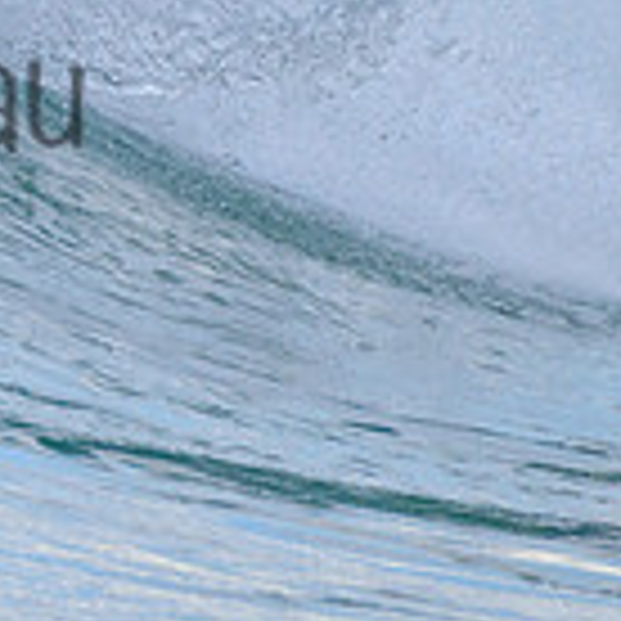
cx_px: -96
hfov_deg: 0.8
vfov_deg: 0.8
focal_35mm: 2195
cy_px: 27
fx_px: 44551
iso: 640
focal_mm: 500
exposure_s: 1/2000
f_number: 5.6
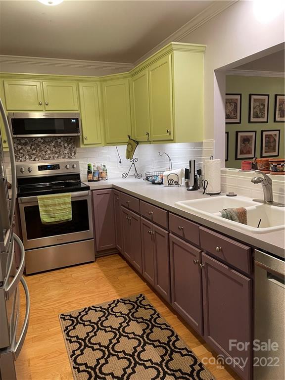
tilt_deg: -8.2
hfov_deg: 53.1
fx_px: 285
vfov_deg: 67.3
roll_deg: +3.2
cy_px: 190
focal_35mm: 26
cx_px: 142
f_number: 1.6
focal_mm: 4.2
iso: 250
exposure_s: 1/60
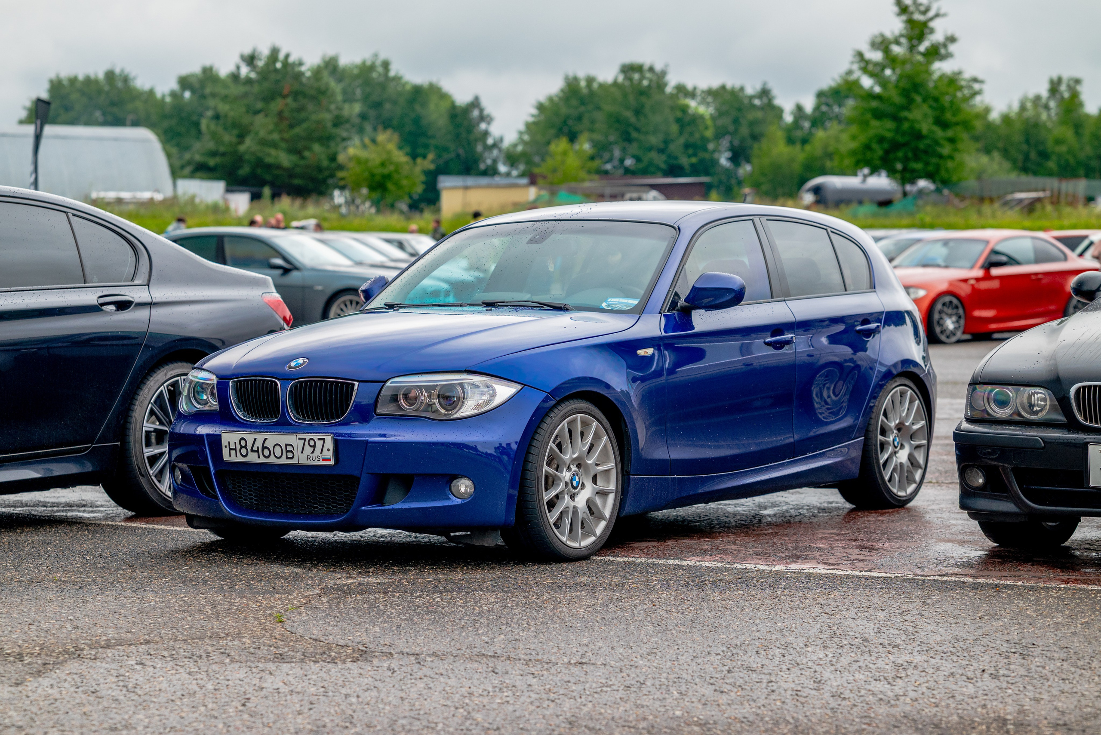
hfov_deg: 23.3
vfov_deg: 15.7
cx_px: 535
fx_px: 2673
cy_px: 357
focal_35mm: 87
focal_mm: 85
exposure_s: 1/800
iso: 400
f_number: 3.5
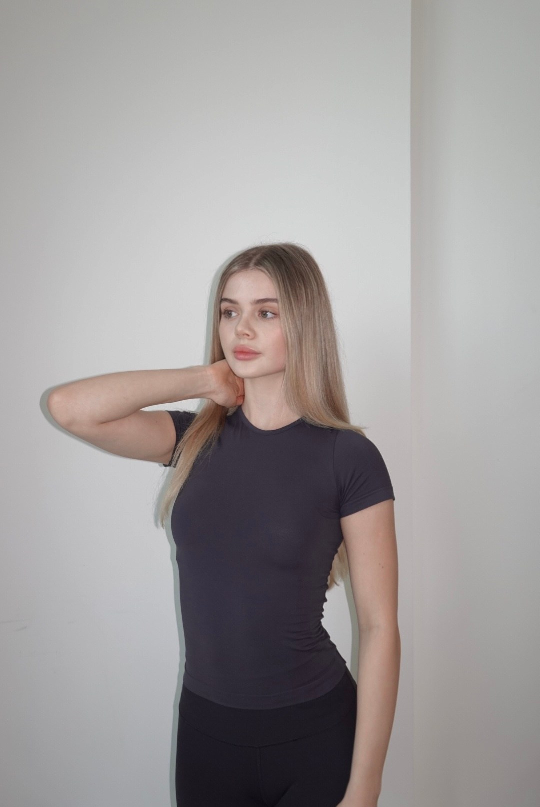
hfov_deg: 43.7
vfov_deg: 61.9
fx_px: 674
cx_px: 270
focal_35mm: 30
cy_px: 404
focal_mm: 11.06
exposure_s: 1/30
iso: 250
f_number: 3.2
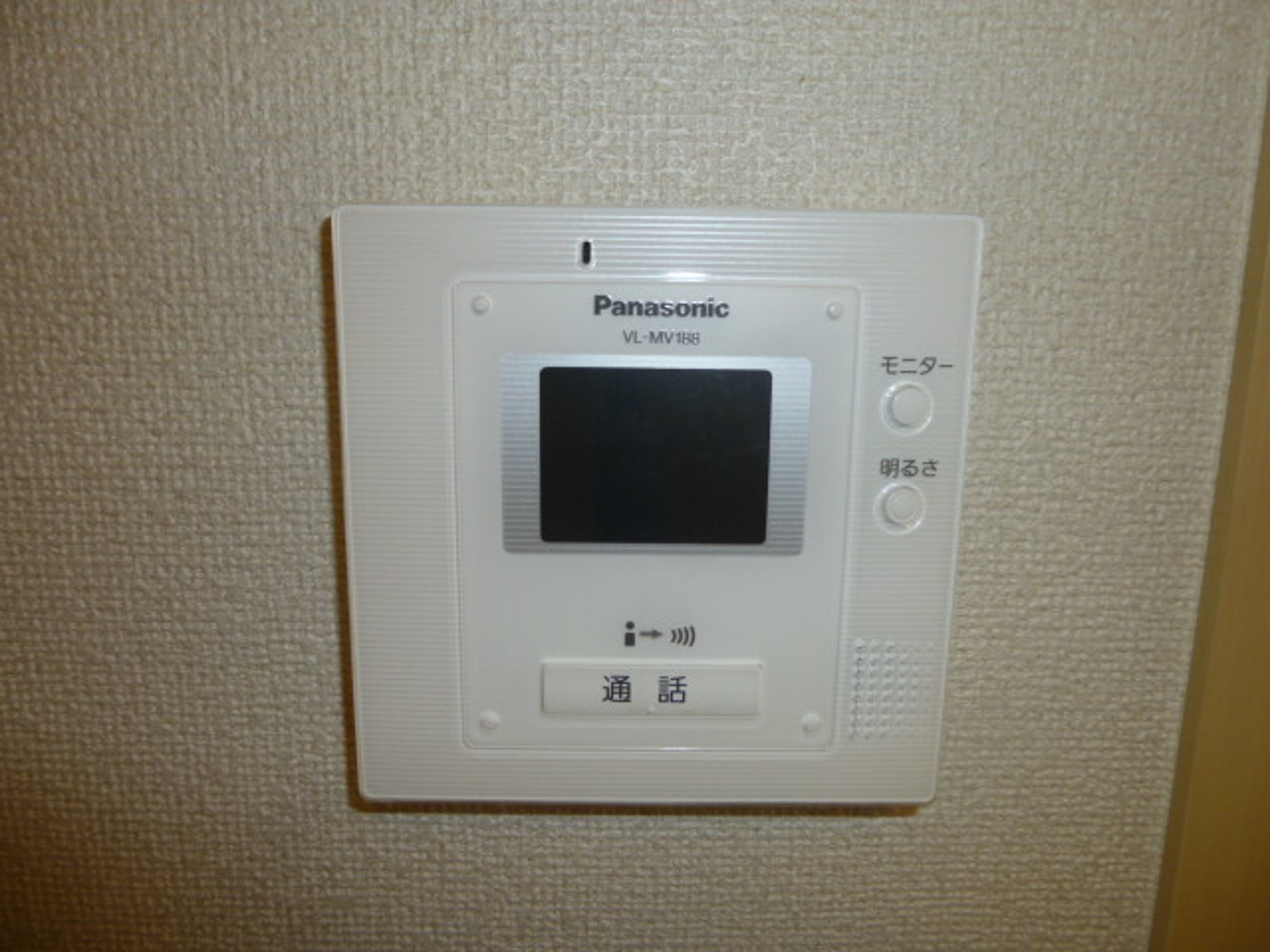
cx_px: 635
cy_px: 476
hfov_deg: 69.4
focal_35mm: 25
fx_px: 917
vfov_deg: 54.9
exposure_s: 1/60
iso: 100
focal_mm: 4.5
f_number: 3.1
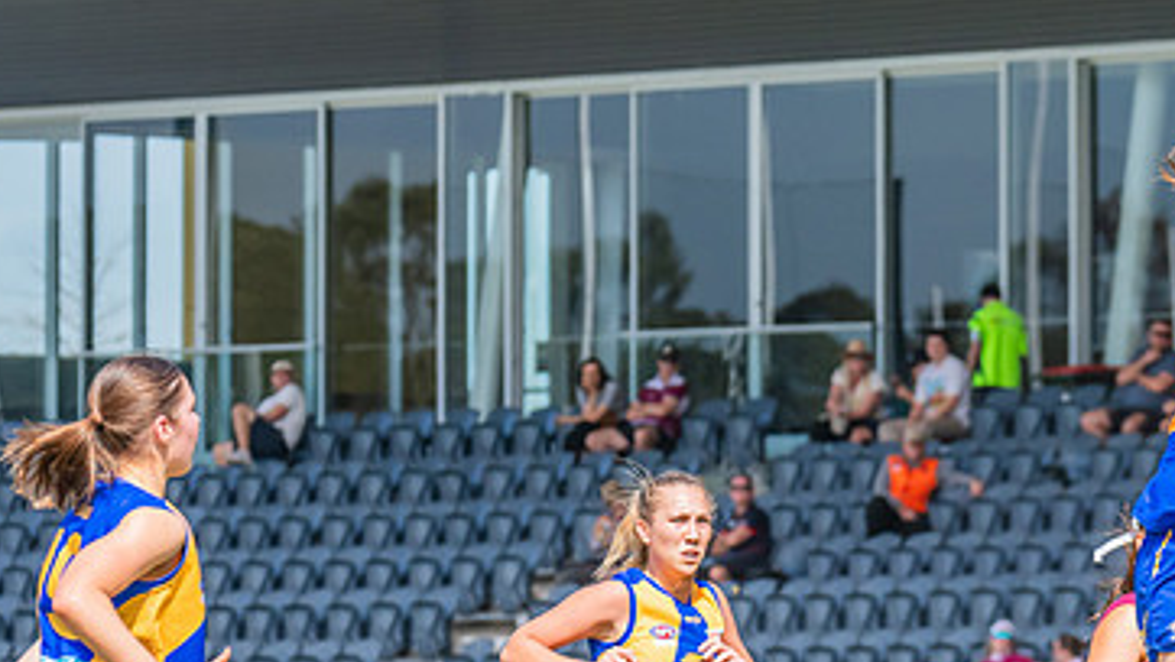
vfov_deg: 2.8
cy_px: 478
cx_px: 1066
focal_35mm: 427
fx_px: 13310
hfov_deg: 5.0
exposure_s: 1/1250
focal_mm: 210
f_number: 9
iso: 800
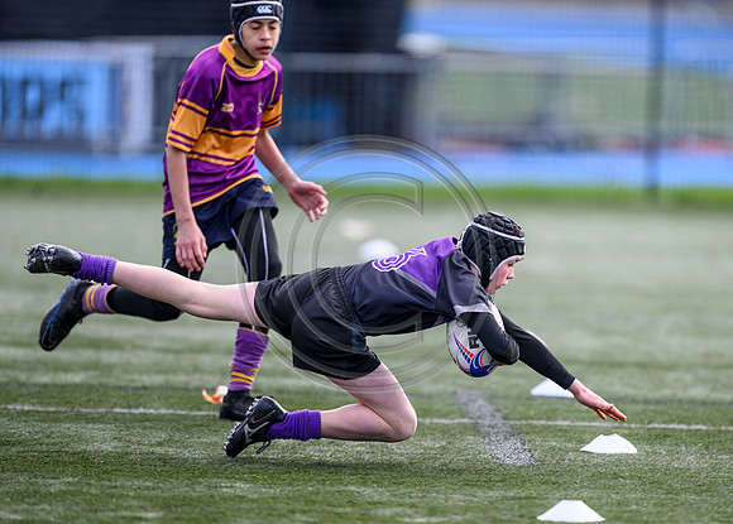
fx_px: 9387
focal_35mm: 451
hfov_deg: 4.5
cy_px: 282
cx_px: 422
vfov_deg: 3.2
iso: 500
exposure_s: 1/2000
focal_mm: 400
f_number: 3.2
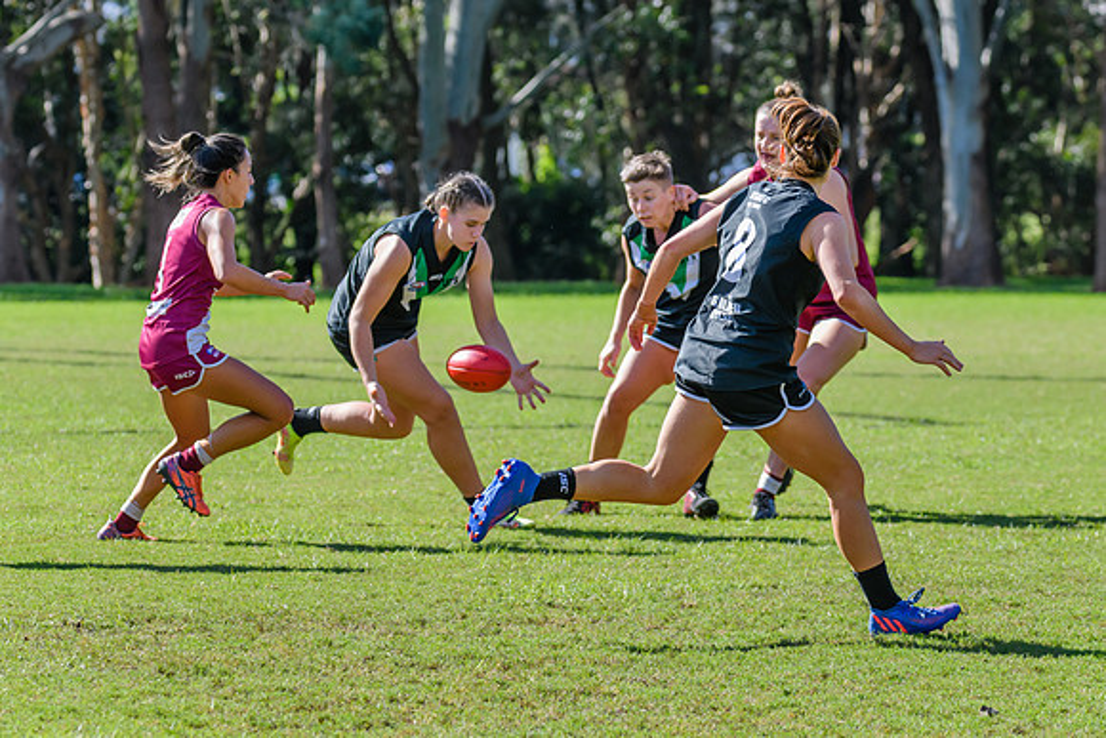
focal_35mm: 248
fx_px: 7610
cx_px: 567
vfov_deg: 5.6
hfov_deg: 8.3
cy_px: 399
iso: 800
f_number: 6.3
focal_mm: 170
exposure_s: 1/1250
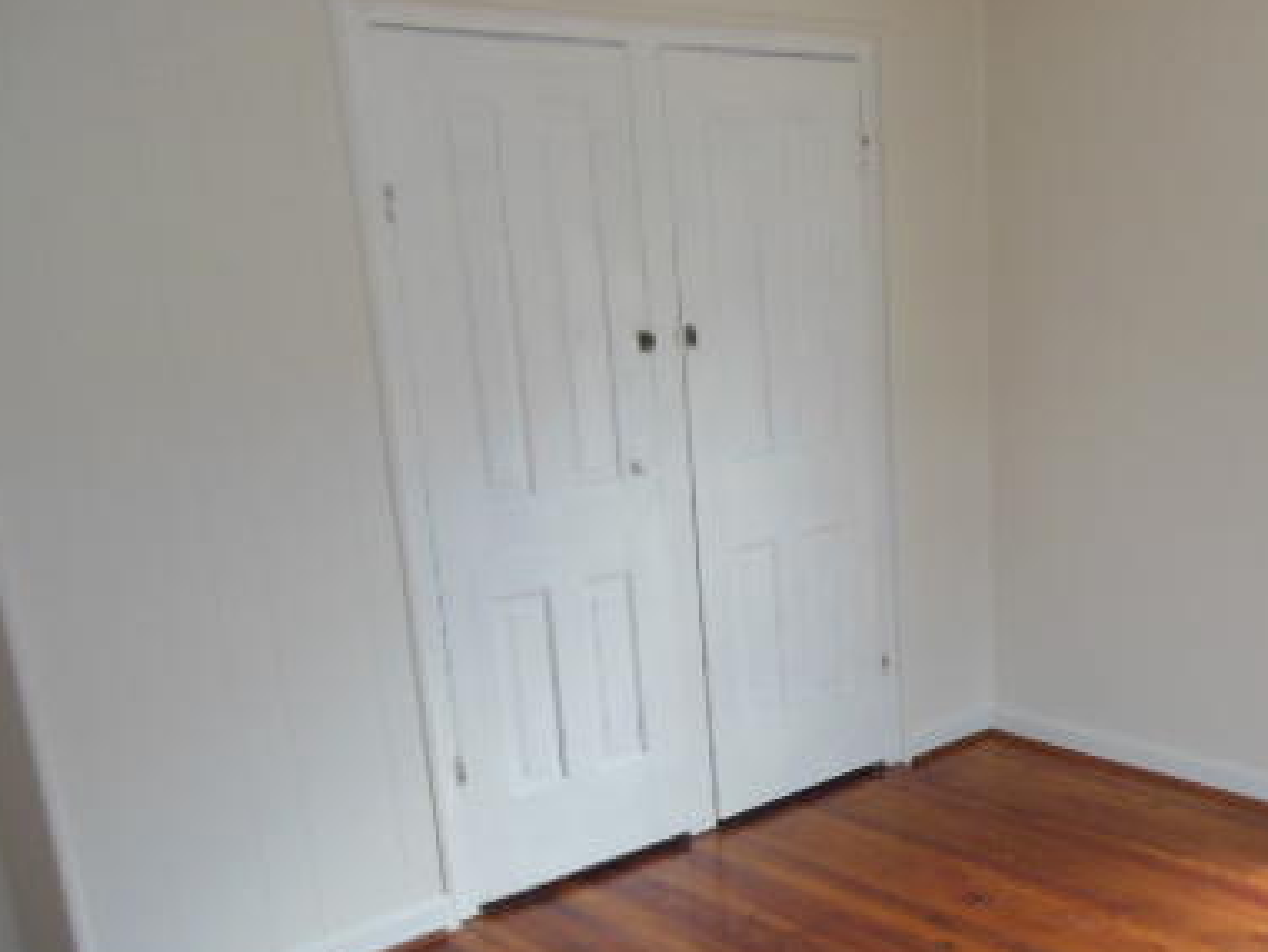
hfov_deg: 43.5
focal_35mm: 42
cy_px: 756
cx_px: 935
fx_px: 1539
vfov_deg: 33.4
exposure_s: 1/40
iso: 125
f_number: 3.2
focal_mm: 4.5
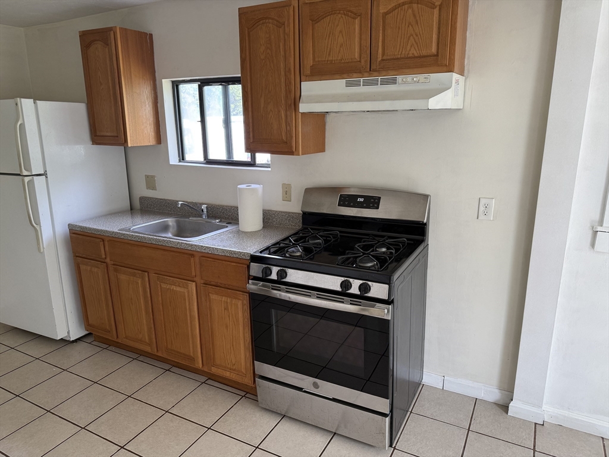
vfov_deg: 56.8
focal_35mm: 24
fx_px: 422
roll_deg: -0.6
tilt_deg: -13.4
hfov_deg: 71.6
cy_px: 228
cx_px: 304
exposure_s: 1/121
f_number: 1.78
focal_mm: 6.76
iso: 125
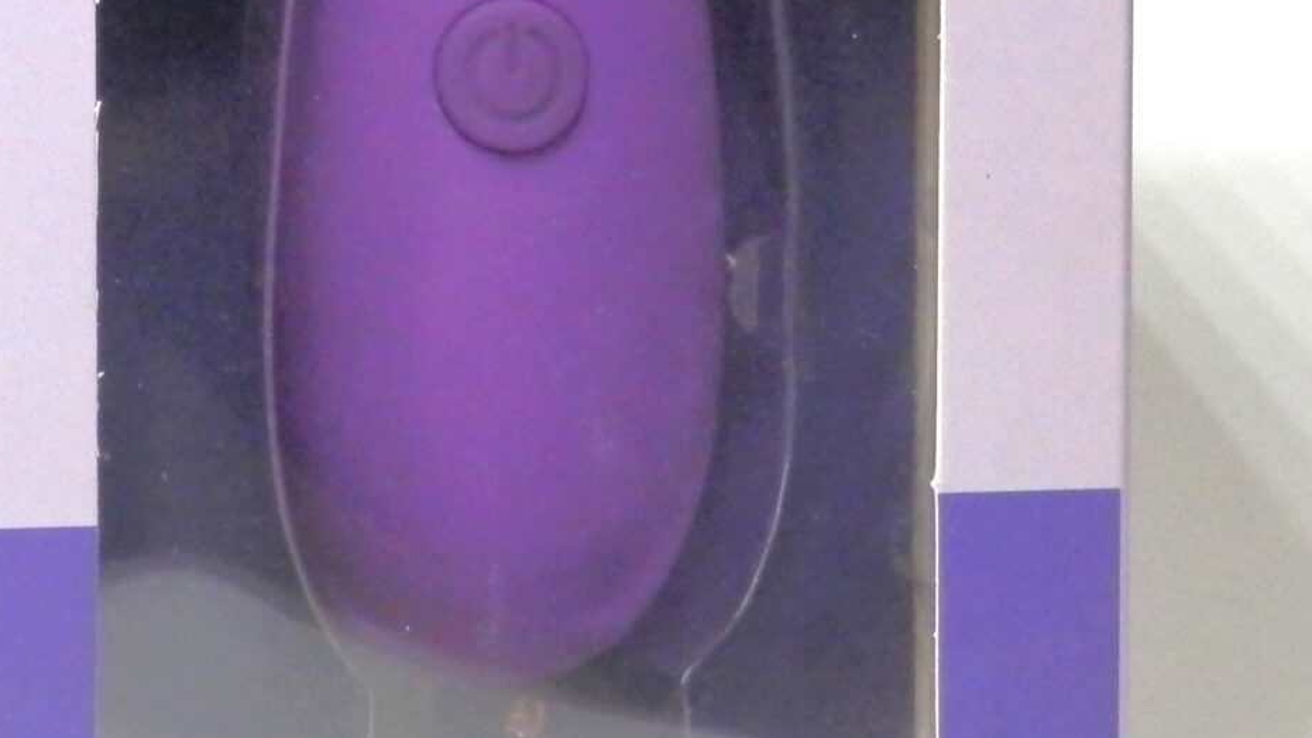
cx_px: 262
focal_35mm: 120
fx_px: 4174
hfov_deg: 17.7
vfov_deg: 10.0
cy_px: -124
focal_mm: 7.3
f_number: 3.7
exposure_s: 1/80
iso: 200
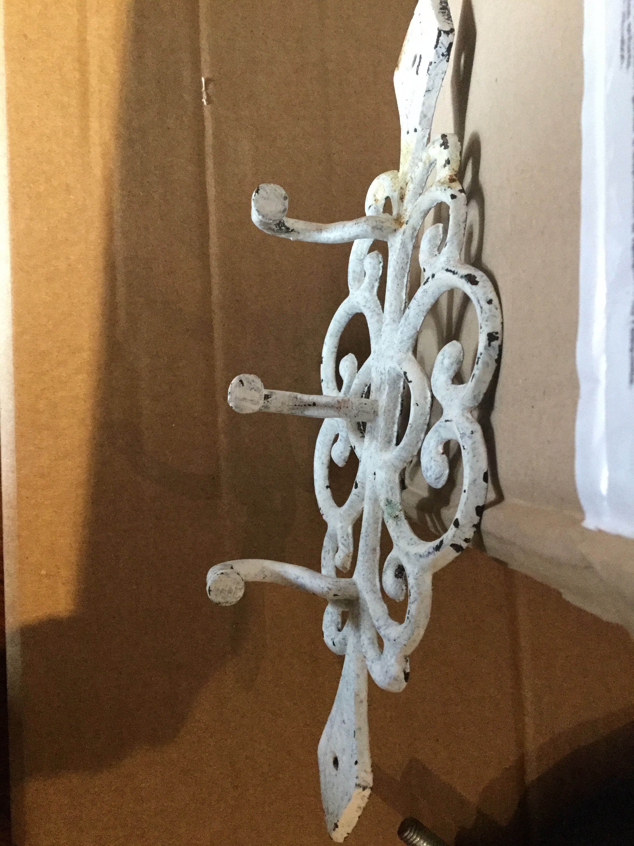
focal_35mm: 31
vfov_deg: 58.4
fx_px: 757
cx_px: 317
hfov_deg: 45.4
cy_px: 423
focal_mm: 3.3
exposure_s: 1/17
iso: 200
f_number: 2.4
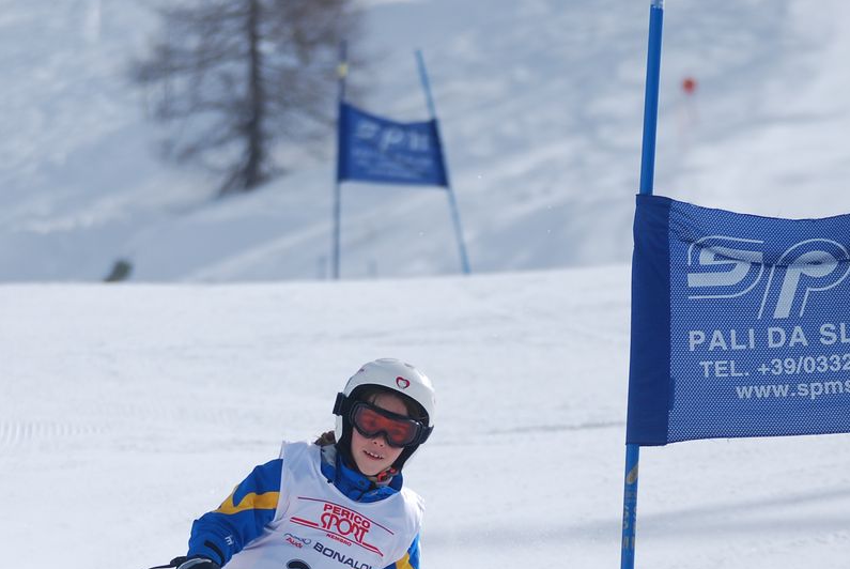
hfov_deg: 4.5
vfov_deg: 3.0
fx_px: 10707
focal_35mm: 453
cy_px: 520
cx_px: 273
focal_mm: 150
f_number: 5
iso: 100
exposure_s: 1/1250
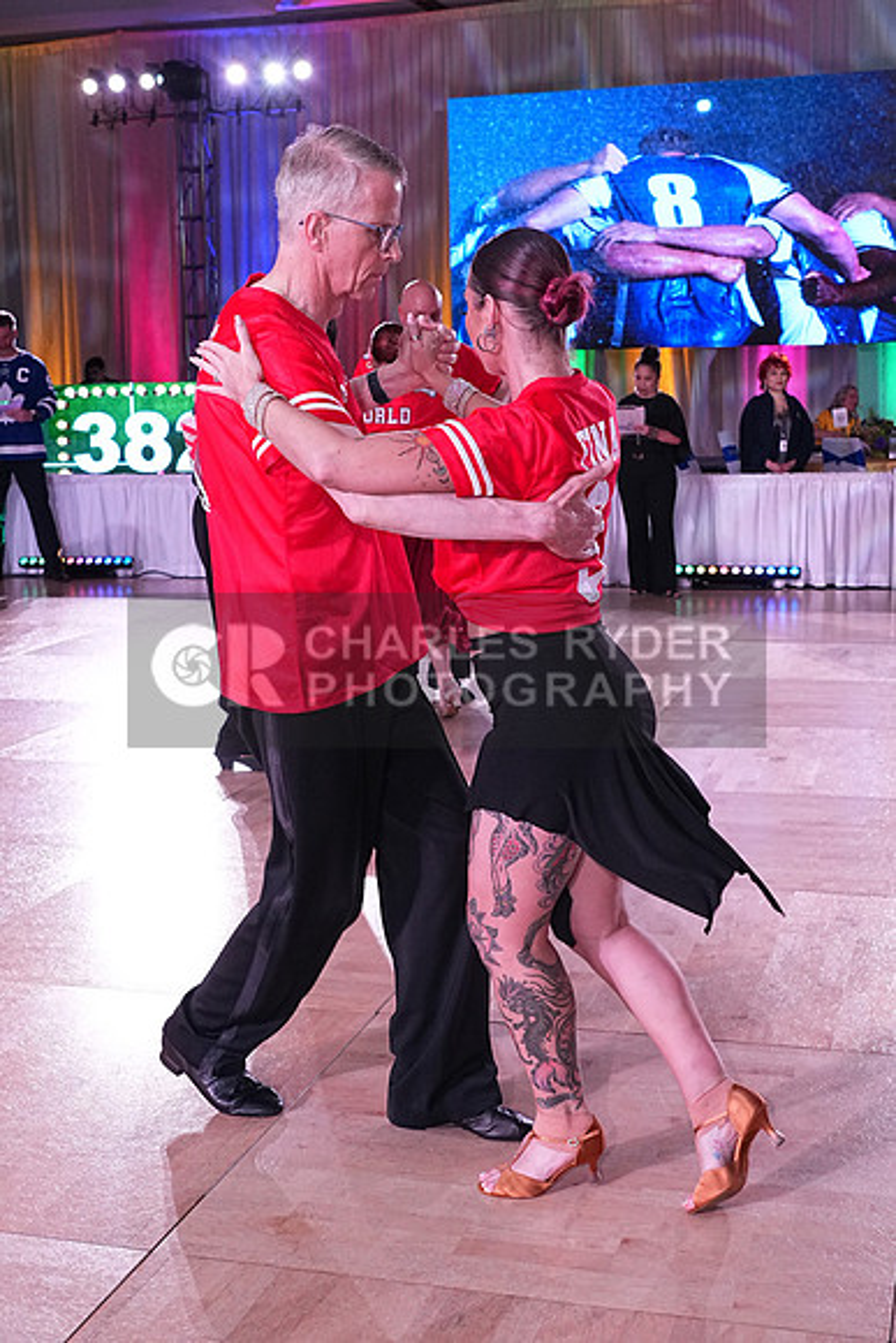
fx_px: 1679
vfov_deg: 43.6
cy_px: 672
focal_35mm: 45
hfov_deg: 29.9
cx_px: 448
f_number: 5.6
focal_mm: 30
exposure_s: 1/320
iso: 2500
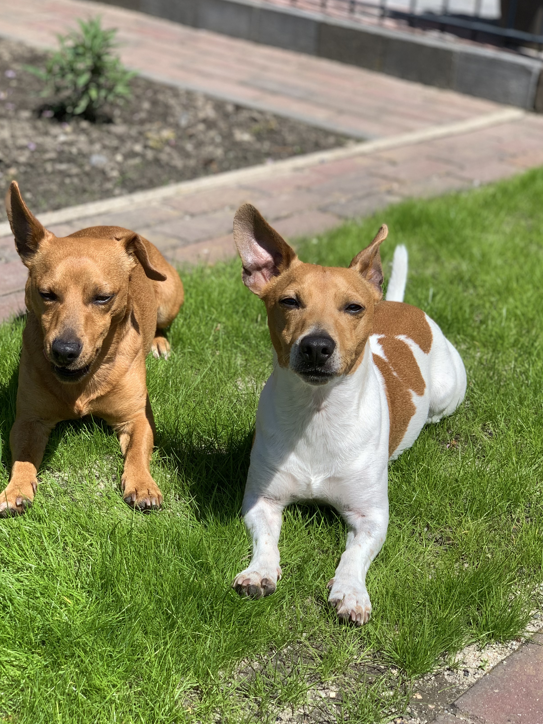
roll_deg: -5.9
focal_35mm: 65
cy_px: 335
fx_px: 1360
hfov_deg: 22.6
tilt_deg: -21.2
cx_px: 279
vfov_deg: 29.8
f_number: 2.4
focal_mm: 6
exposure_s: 1/1043
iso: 16
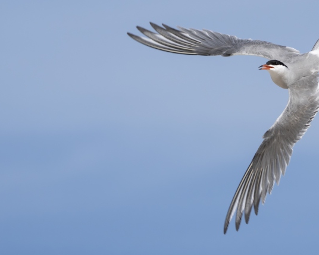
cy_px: 110
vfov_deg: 2.8
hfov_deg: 3.5
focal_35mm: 560
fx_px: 5288
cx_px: 196
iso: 1000
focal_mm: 400
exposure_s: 1/4000
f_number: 8
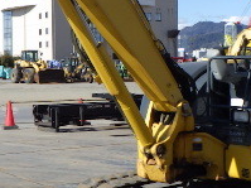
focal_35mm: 90
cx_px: 98
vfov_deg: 16.4
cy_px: 85
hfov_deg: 21.7
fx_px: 652
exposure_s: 1/1000
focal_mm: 5
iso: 125
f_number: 4.2
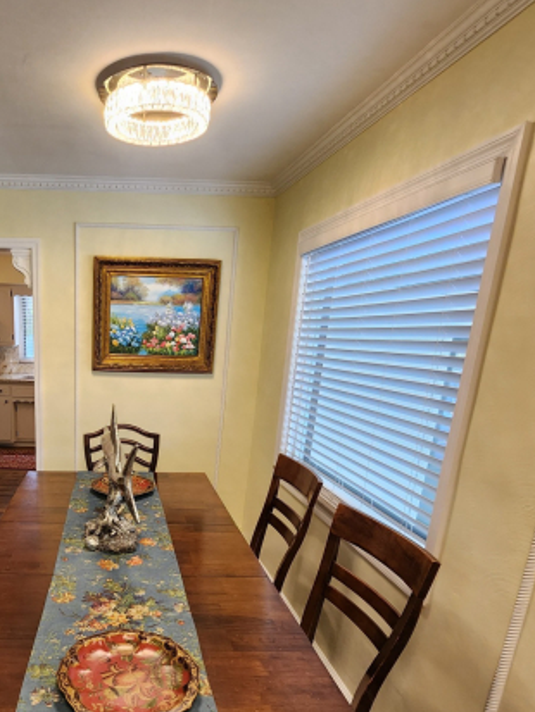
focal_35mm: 21
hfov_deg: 59.4
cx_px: 121
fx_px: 433
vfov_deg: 77.3
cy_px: 454
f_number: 2.2
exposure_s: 1/60
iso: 250
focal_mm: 2.2
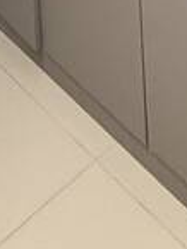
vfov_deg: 11.0
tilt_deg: -1.7
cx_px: 359
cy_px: -522
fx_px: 748
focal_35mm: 104
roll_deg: +1.8
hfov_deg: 12.7
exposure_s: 1/120
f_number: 2.2
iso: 320
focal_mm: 2.22
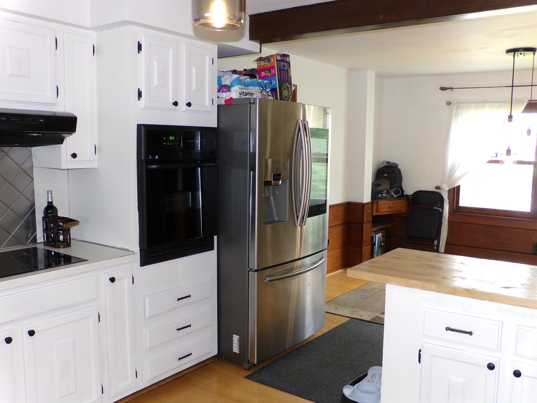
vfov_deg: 42.9
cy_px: 202
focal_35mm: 33
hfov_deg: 55.4
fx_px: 512
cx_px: 268
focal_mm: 5.9
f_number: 3.4
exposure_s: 1/34
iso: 200
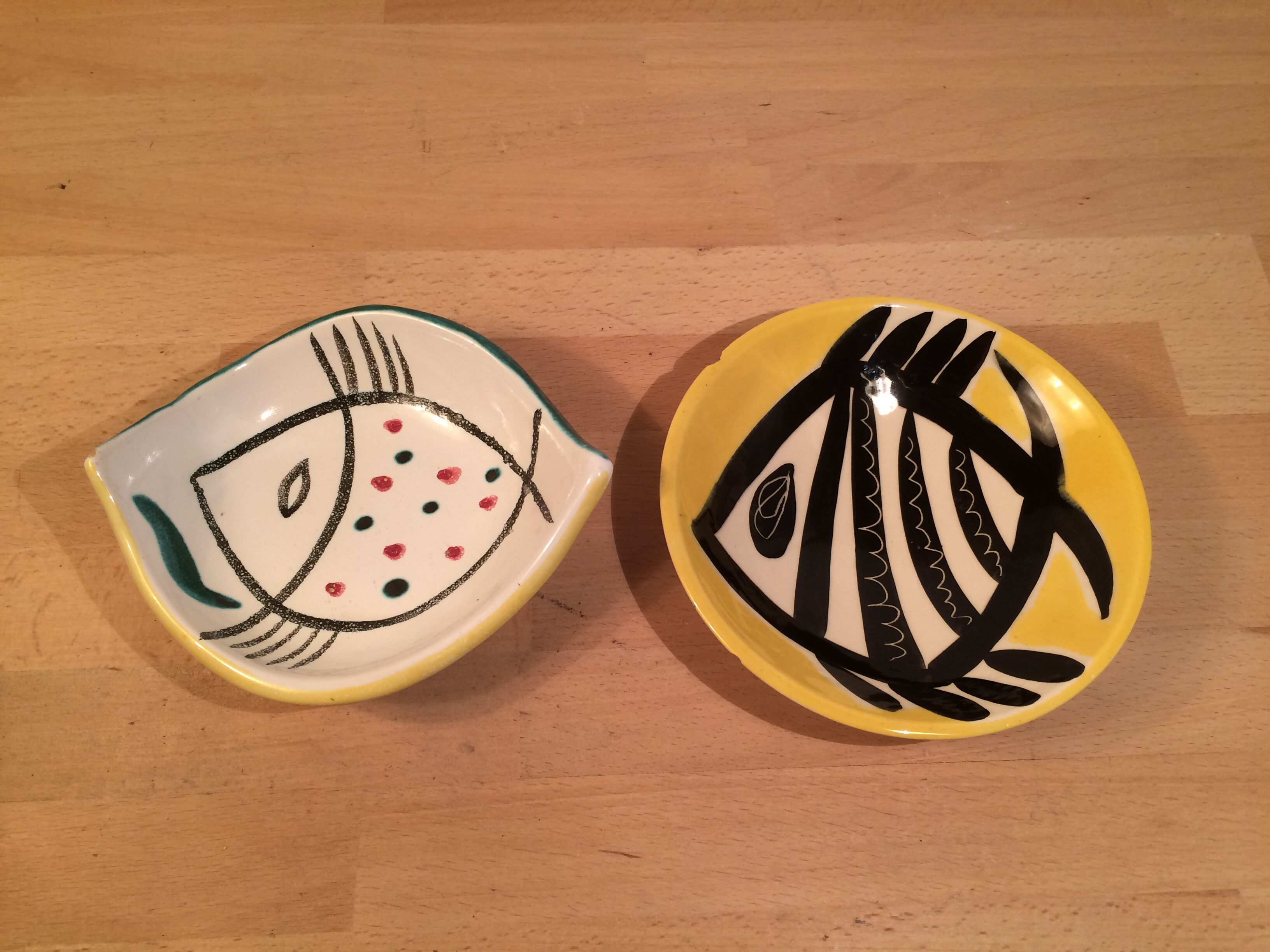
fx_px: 1064
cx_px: 635
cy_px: 476
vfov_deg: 48.2
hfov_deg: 61.7
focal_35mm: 29
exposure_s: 1/33
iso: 32
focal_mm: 4.15
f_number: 2.2
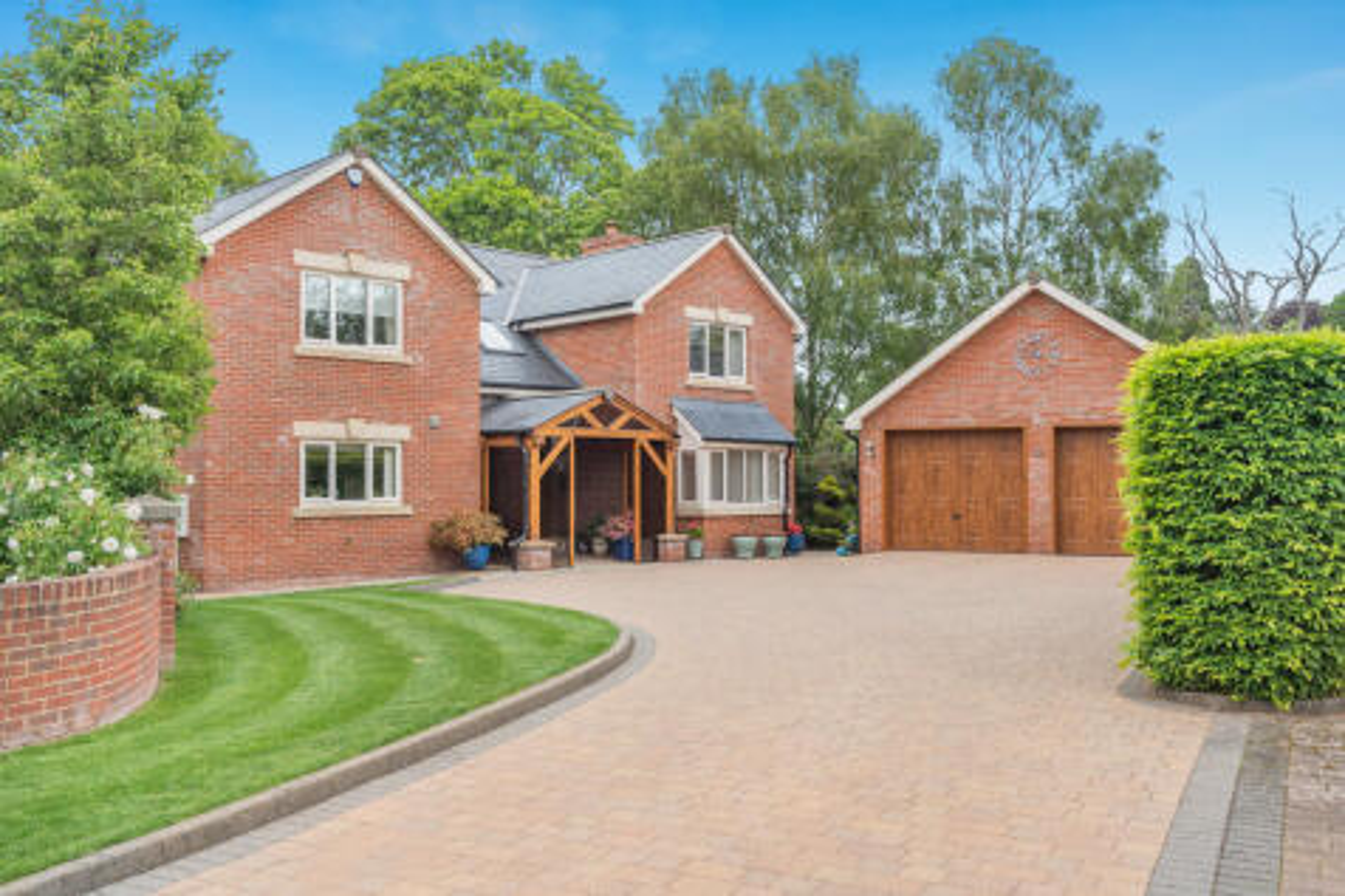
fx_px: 1195
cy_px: 448
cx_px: 672
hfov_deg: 58.7
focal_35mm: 32
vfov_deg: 41.1
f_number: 8
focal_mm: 32
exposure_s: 1/200
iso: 200
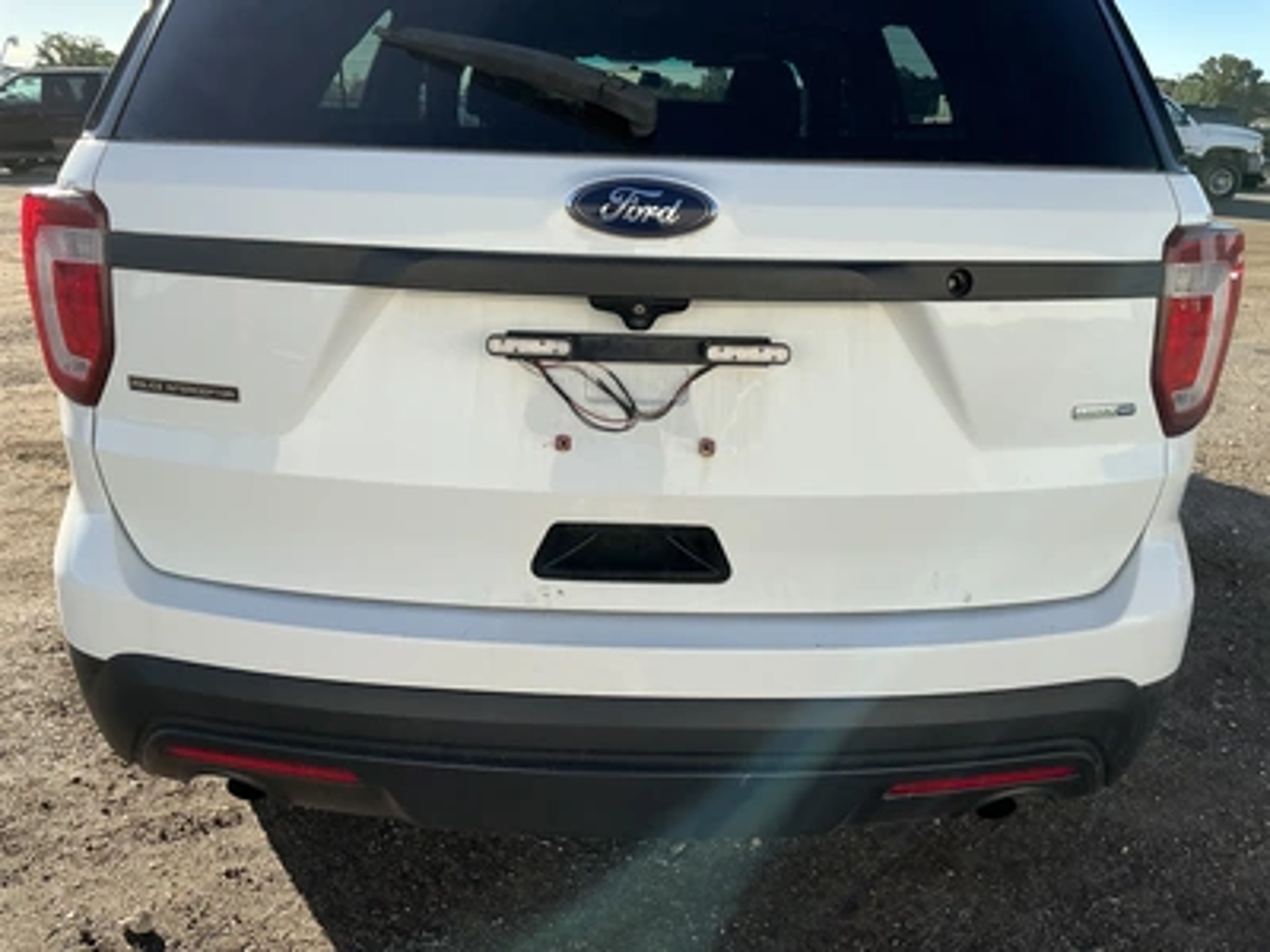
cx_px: 635
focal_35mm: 28
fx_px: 1027
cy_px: 476
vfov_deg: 49.7
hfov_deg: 63.4
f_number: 1.8
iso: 25
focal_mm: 3
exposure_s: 1/1076
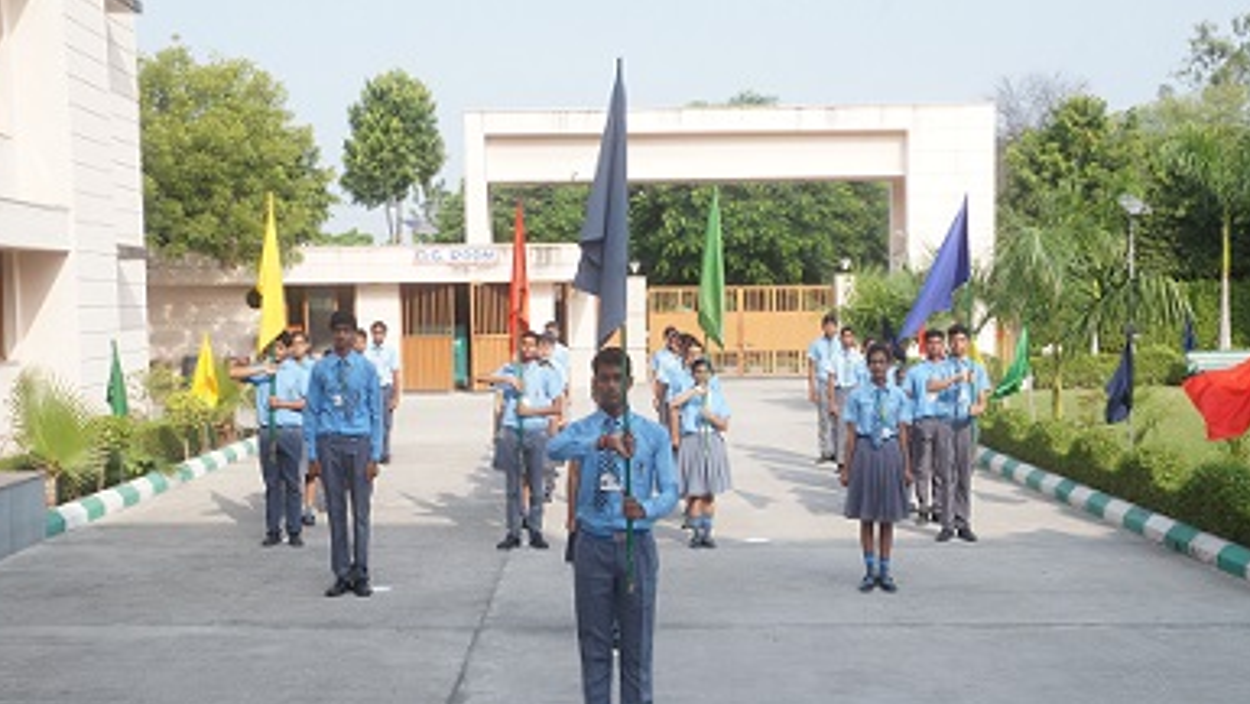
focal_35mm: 45
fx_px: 1492
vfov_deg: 26.5
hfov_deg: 45.4
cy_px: 393
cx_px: 617
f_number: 16
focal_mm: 28
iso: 400
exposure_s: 1/125
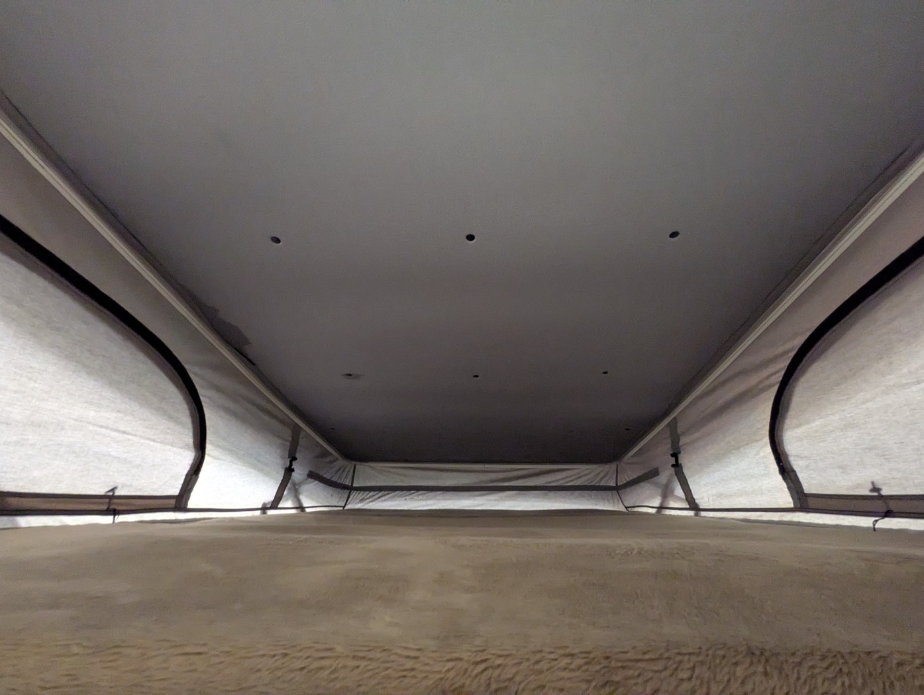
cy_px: 348
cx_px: 462
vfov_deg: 78.2
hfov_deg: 94.4
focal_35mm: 16
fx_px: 428
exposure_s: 1/19.6
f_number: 2.2
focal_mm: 2.35
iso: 1599
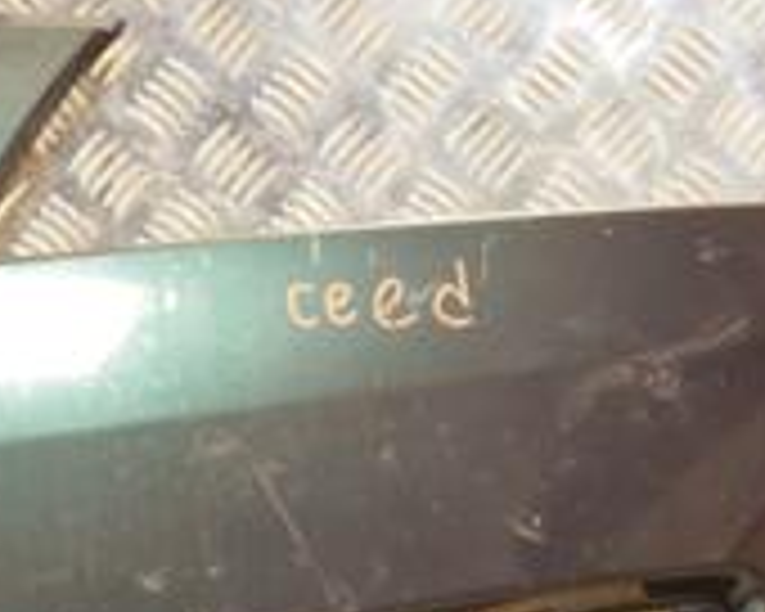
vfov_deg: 9.7
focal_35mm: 159
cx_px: 198
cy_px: 567
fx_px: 3600
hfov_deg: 12.1
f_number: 5
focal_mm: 32
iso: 800
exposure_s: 1/160
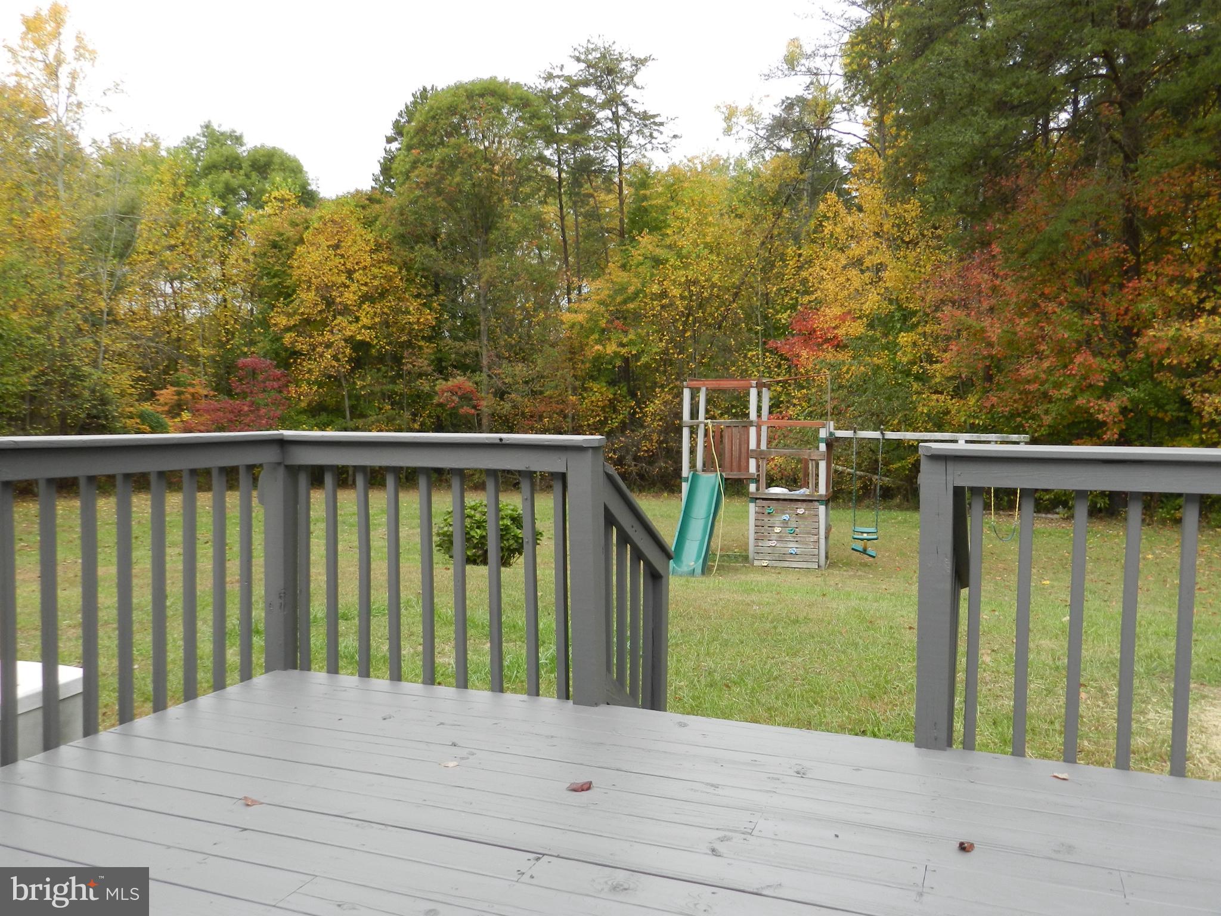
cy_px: 458
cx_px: 610
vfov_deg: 49.7
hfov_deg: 63.4
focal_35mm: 28
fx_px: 988
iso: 160
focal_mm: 5
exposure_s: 1/250
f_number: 3.6
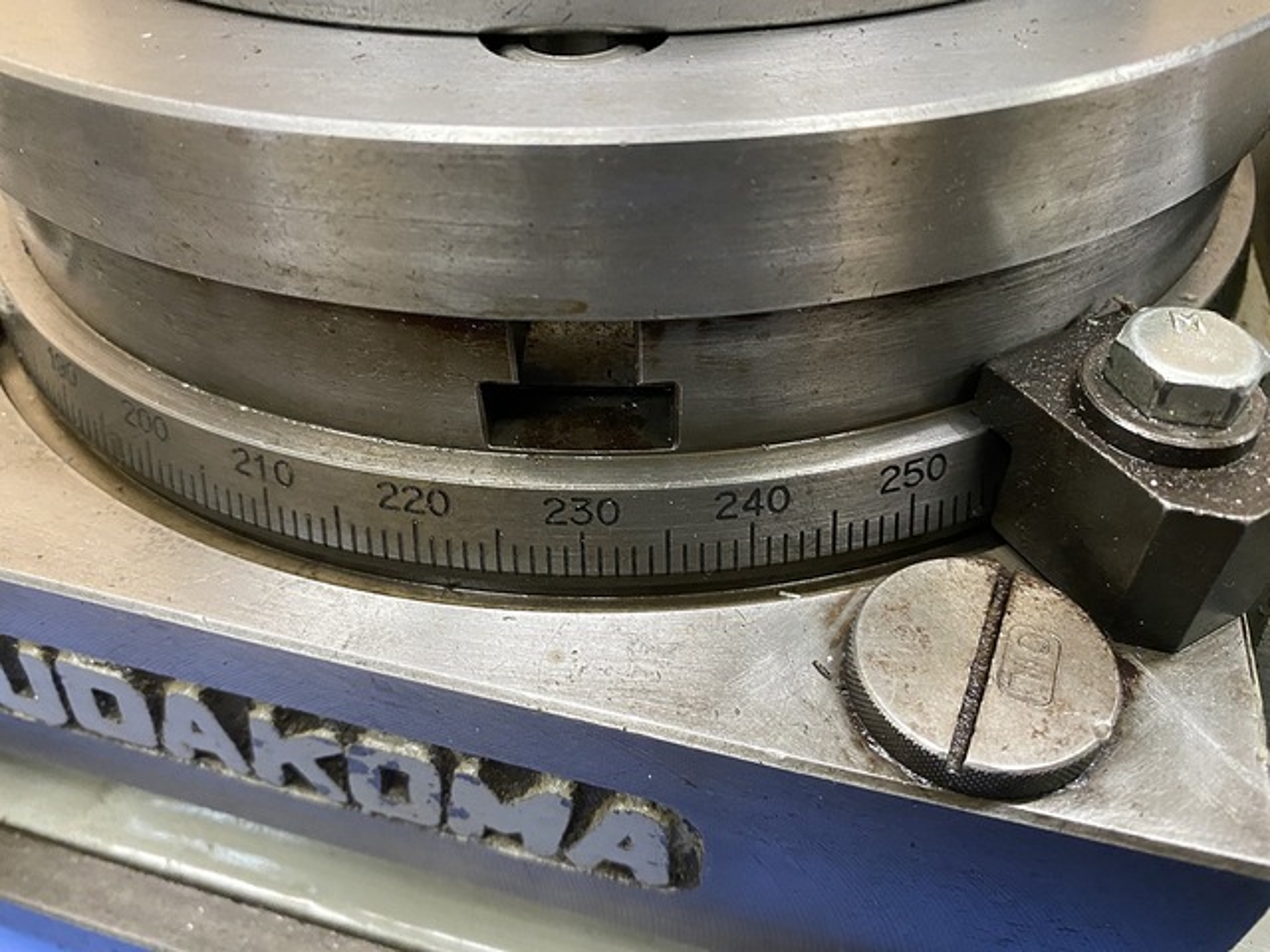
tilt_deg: -44.8
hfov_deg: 67.3
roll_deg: +1.3
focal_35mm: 26
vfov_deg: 53.1
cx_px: 635
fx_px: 954
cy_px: 476
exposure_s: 1/50
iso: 500
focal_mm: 4.25
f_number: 1.8
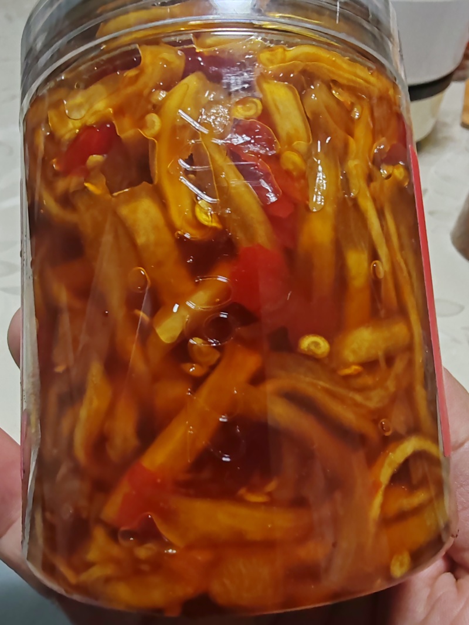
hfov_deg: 53.1
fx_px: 470
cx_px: 234
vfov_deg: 67.3
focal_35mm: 26
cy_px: 312
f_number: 2.2
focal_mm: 1.96
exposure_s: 1/25
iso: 500
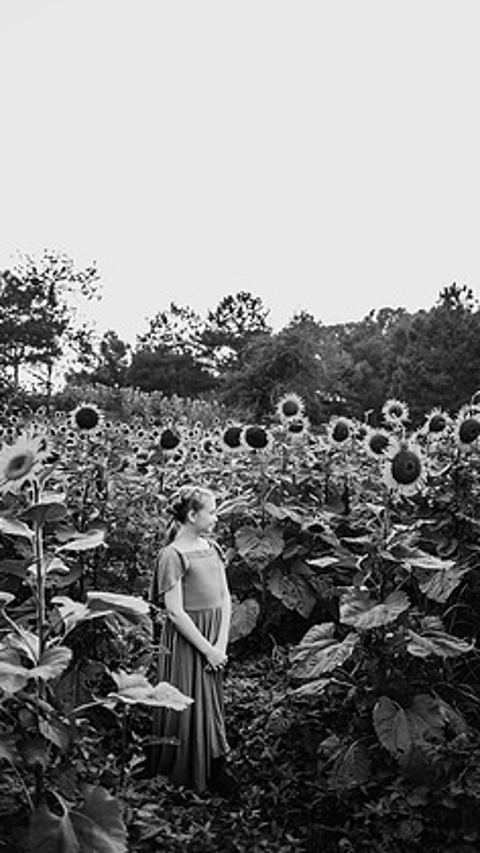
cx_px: 207
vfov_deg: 69.8
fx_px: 610
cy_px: 440
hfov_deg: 42.8
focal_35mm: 27
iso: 125
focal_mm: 24
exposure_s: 1/400
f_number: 2.2
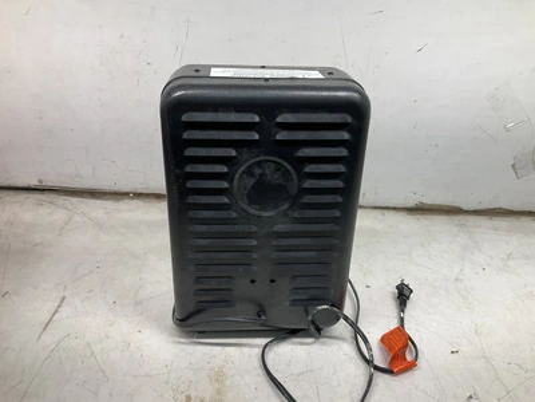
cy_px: 201
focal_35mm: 29
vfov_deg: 48.2
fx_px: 448
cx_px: 268
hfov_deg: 61.7
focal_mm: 3
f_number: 1.8
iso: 40
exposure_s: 1/120
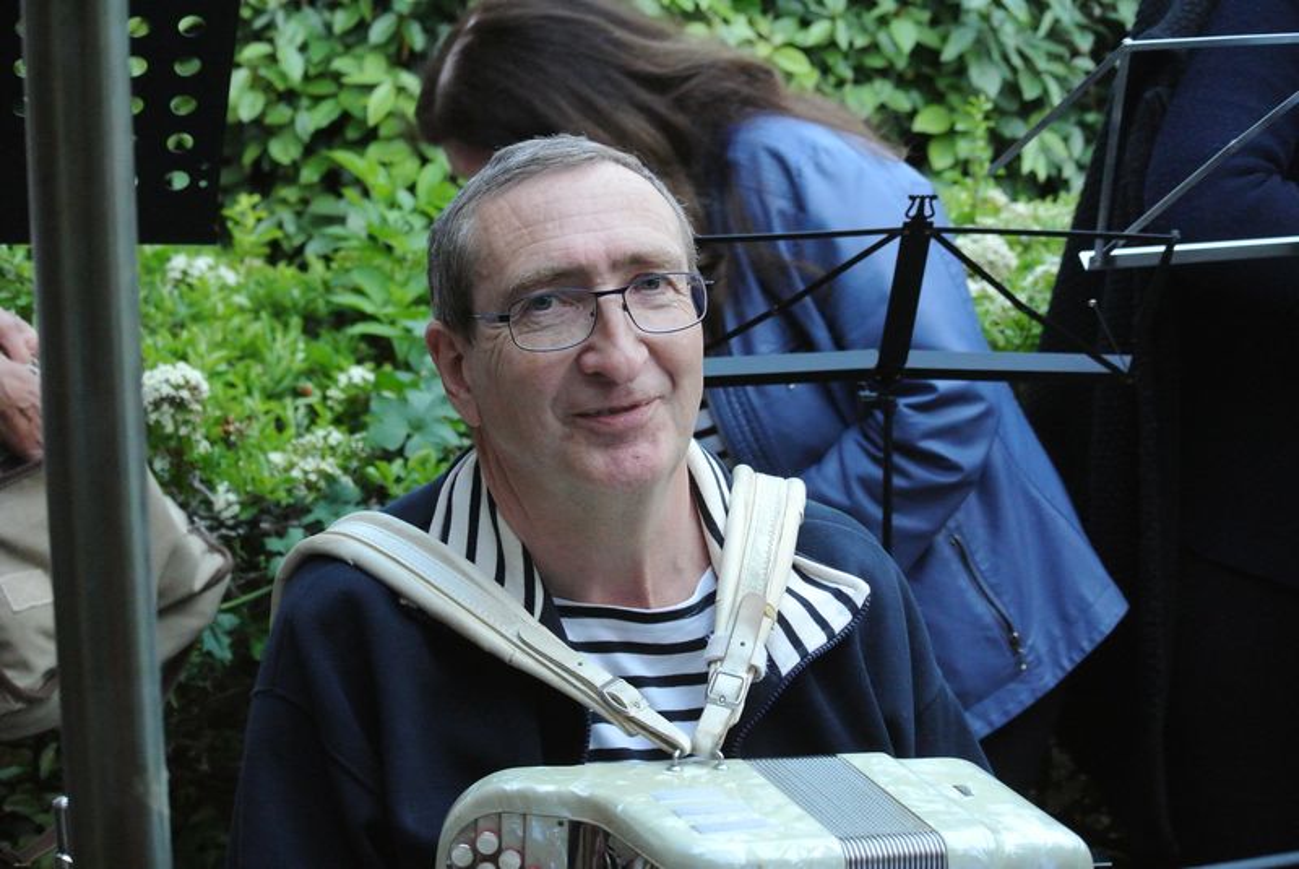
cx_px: 650
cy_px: 434
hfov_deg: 23.6
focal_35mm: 86
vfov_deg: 15.9
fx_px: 3106
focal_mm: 31.9
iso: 1250
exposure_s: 1/125
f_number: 3.8
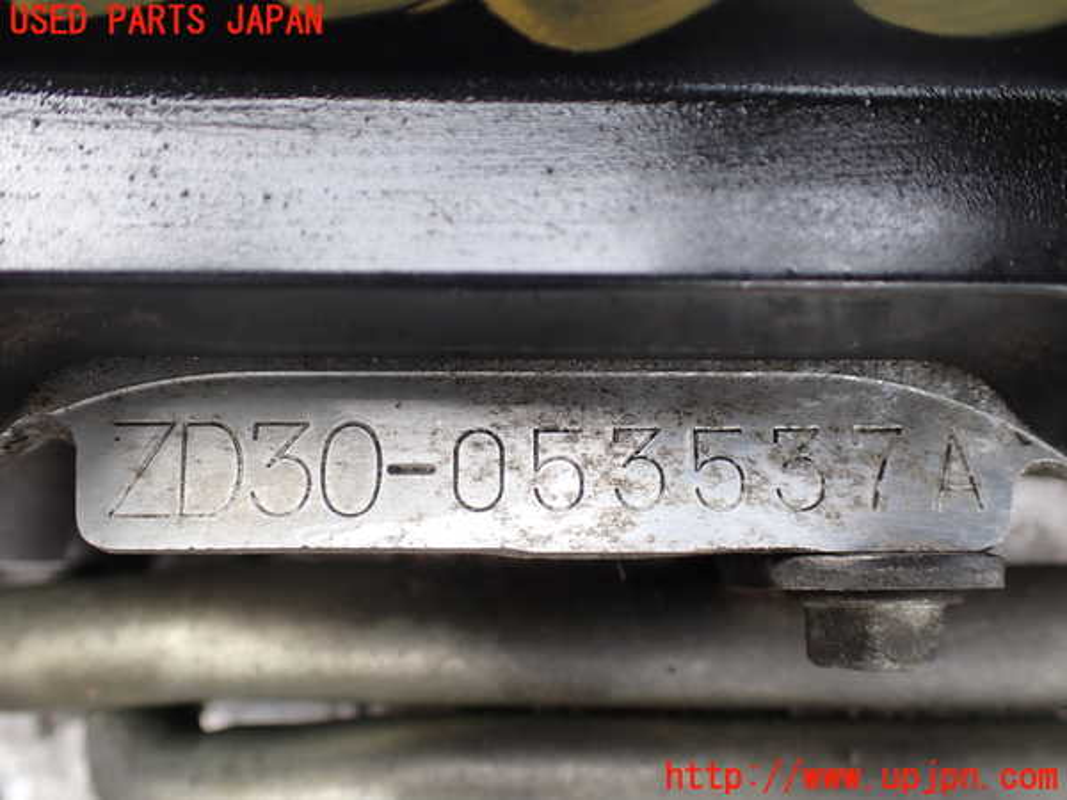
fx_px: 925
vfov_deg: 46.8
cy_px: 400
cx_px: 534
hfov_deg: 60.0
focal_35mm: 30
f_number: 2.3
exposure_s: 1/125
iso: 125
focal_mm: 5.4
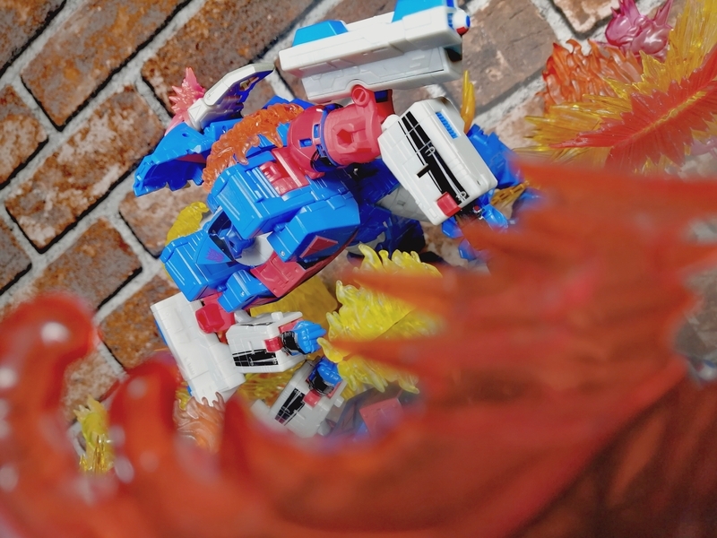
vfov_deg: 51.4
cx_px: 358
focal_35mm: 27
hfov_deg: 65.3
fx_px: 559
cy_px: 269
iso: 64
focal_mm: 3.62
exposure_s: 1/100
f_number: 1.8
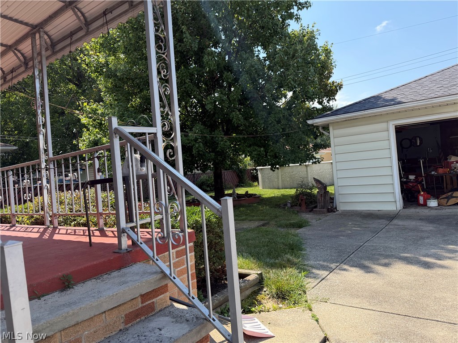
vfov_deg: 56.8
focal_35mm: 24
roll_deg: +4.5
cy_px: 172
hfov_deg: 71.6
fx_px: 318
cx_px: 229
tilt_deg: -0.8
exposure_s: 1/2370
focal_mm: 6.76
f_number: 1.78
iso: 100
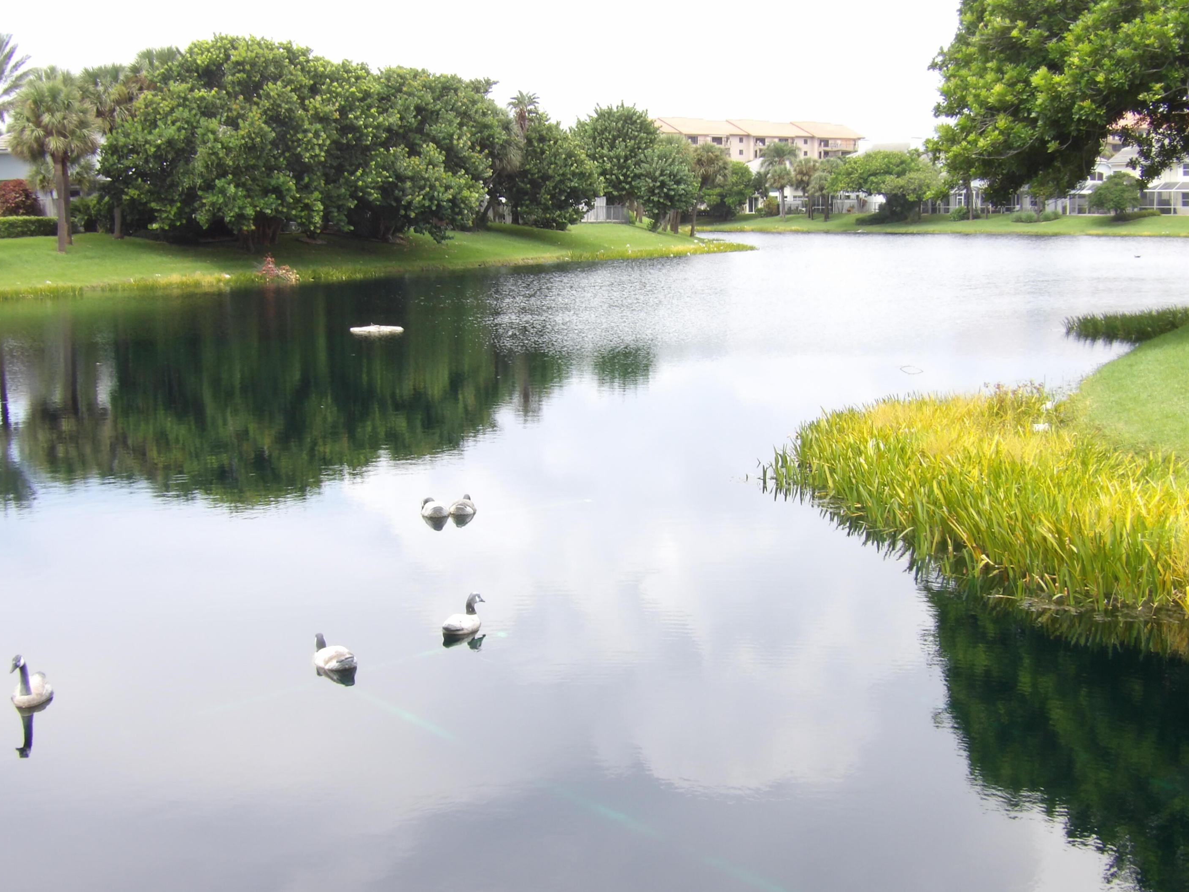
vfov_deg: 30.9
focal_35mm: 47
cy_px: 454
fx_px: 1614
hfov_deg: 40.4
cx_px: 604
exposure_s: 1/60
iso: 100
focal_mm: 8.2
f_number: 7.6
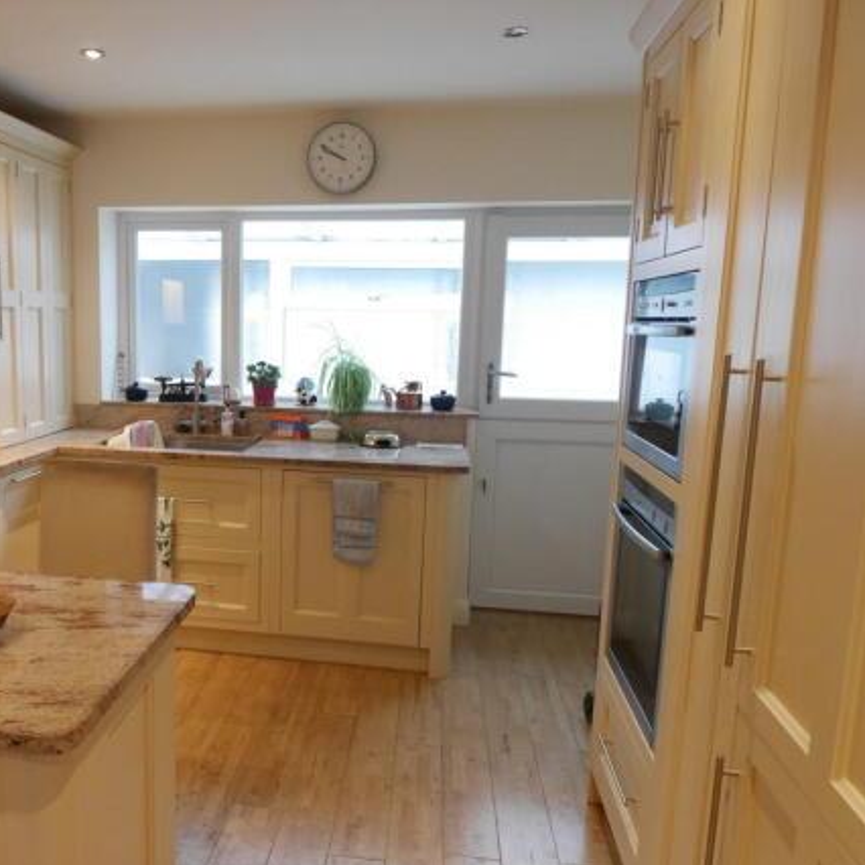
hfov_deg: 54.5
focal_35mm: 29
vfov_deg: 55.6
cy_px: 442
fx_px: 820
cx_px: 290
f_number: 4.6
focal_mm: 12
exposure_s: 1/60
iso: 2500
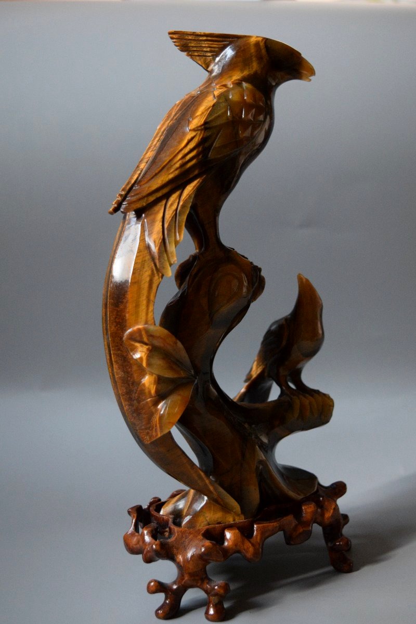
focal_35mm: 48
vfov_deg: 41.1
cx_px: 208
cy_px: 312
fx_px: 832
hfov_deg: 28.1
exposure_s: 1/80
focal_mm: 32
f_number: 4.5
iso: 3200
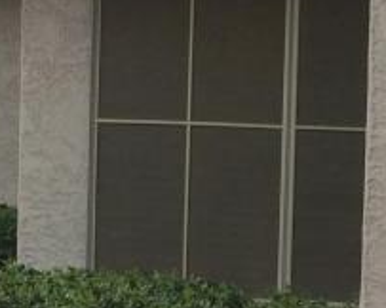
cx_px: 283
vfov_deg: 10.1
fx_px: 1746
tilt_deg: -3.7
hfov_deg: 12.6
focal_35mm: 153
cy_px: 224
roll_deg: -2.6
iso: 25
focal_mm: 3.3
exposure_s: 1/1072
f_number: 2.4
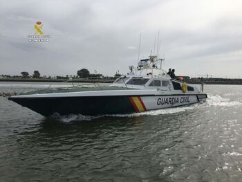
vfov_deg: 48.3
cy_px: 91
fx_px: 203
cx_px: 121
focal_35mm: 29
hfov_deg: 61.6
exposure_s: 1/3597
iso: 32
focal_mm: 4.15
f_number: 2.2
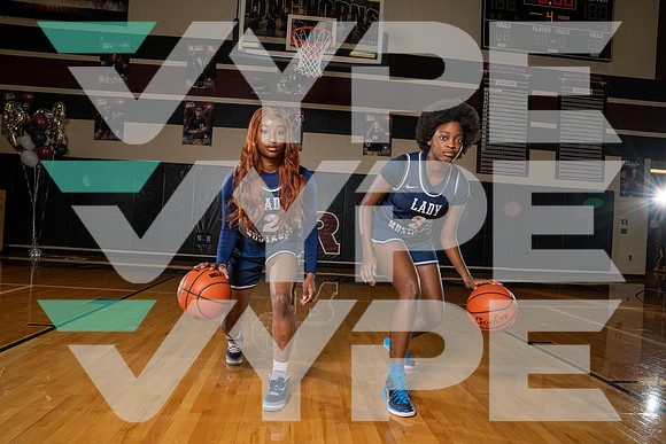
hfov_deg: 71.5
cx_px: 333
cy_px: 222
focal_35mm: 25
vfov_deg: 51.3
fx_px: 463
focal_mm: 25
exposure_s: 1/250
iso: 320
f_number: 7.1
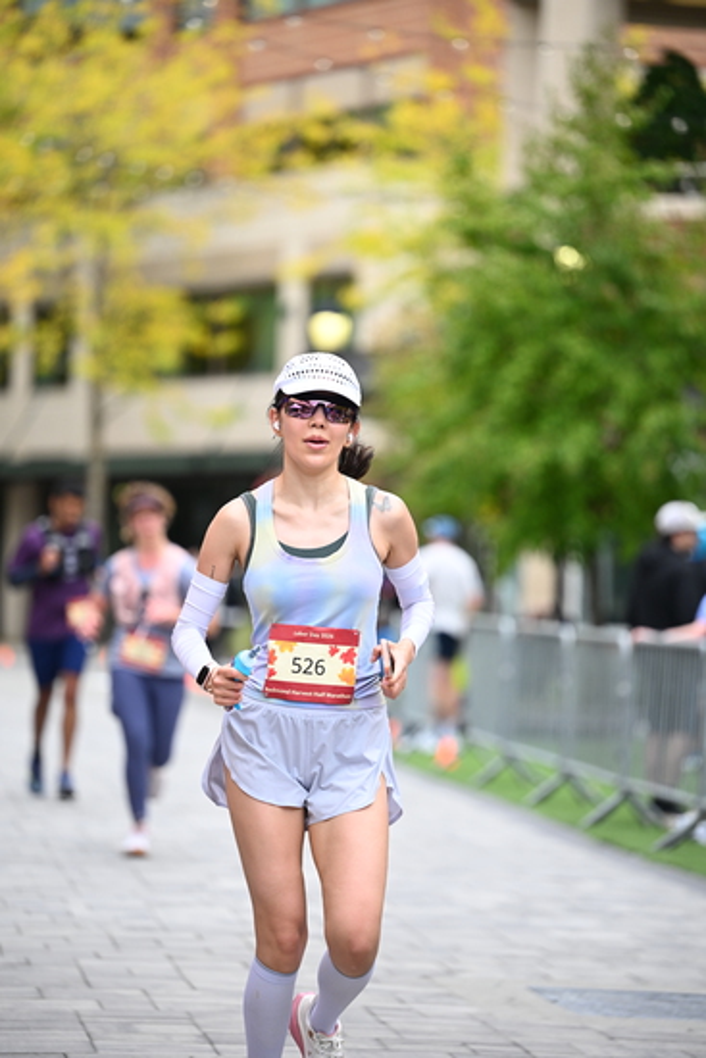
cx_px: 353
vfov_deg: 13.7
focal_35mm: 150
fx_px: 4409
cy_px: 529
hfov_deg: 9.2
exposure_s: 1/2000
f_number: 2.8
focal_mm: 150
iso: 640
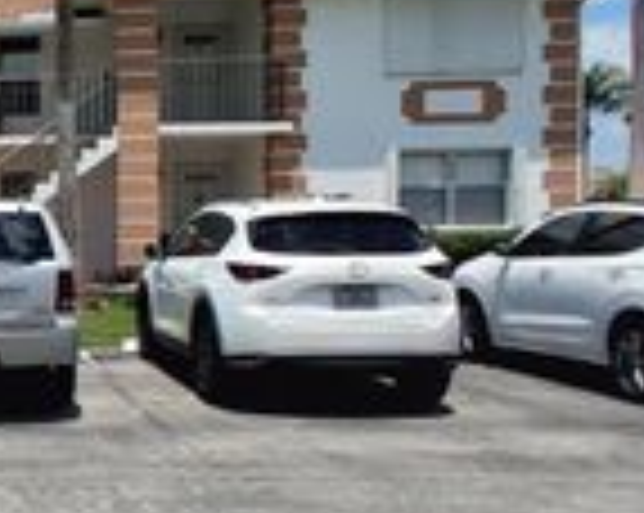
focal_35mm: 58
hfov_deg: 27.1
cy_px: 277
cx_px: -203
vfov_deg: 26.2
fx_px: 1104
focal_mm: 1.4
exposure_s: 1/2247
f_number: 2.2
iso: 50
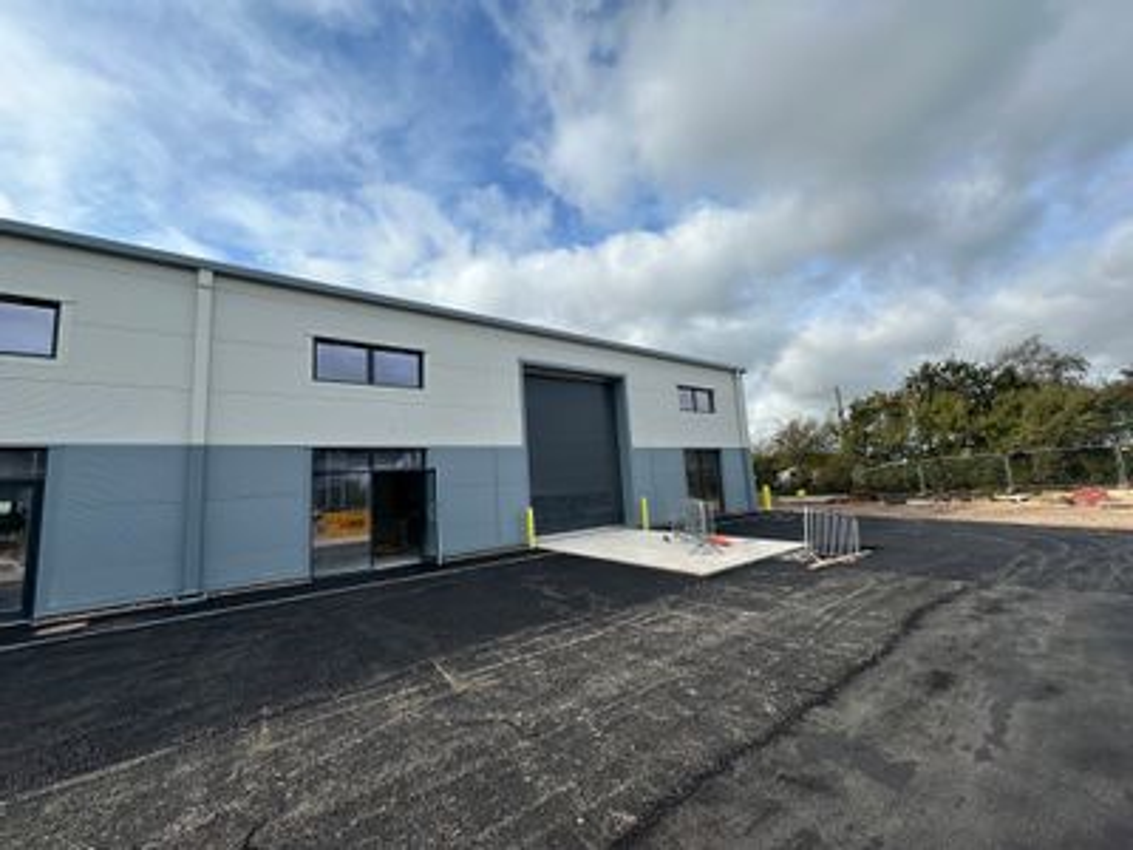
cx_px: 566
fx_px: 458
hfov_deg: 102.1
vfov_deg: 85.7
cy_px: 425
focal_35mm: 14
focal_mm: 2.22
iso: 50
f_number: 2.2
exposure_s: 1/1383
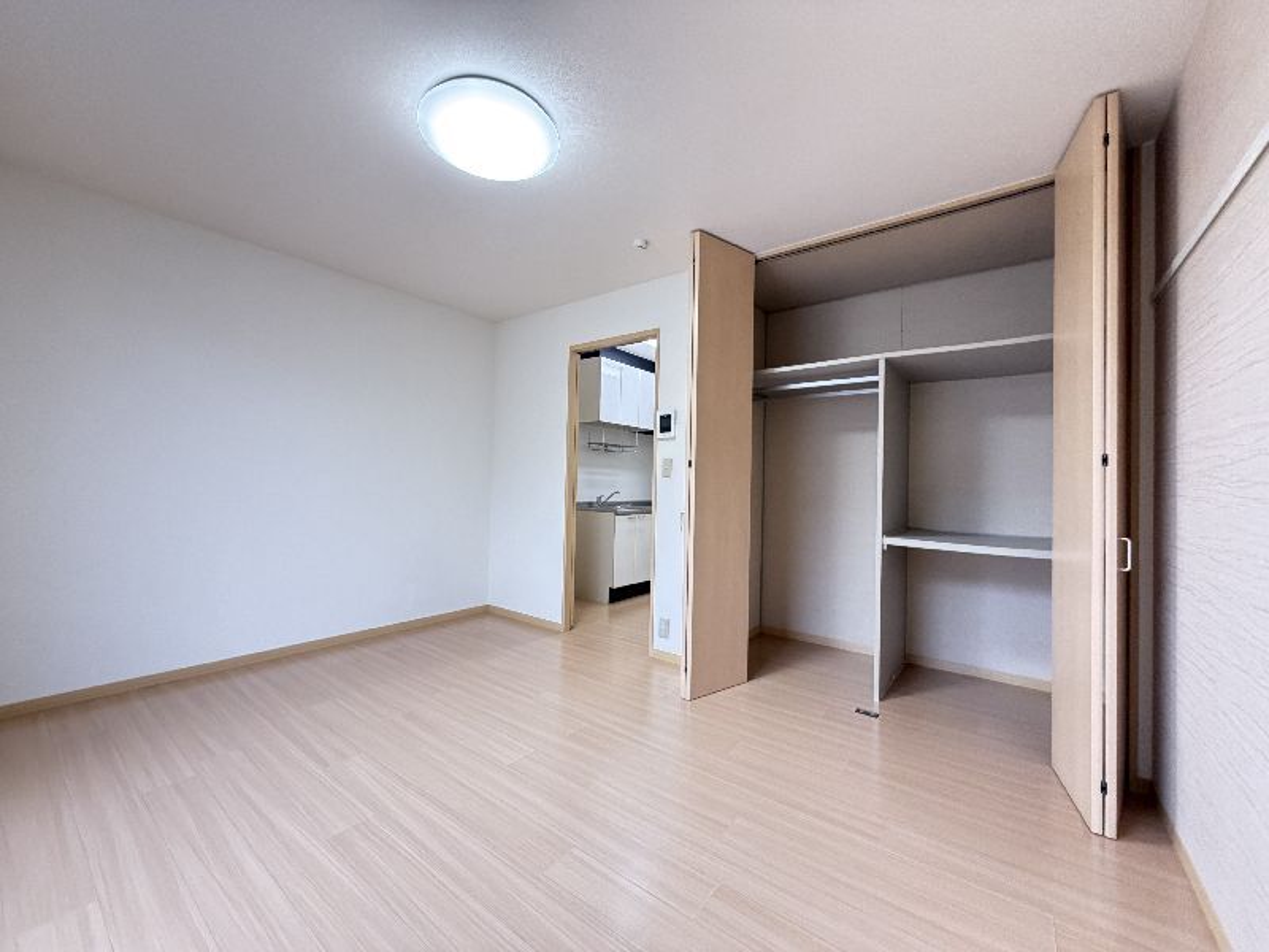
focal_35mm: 14
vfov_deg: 85.7
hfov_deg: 102.1
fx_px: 513
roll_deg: -1.8
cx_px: 634
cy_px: 476
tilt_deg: +0.3
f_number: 2.2
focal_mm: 2.22
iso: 500
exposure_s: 1/50
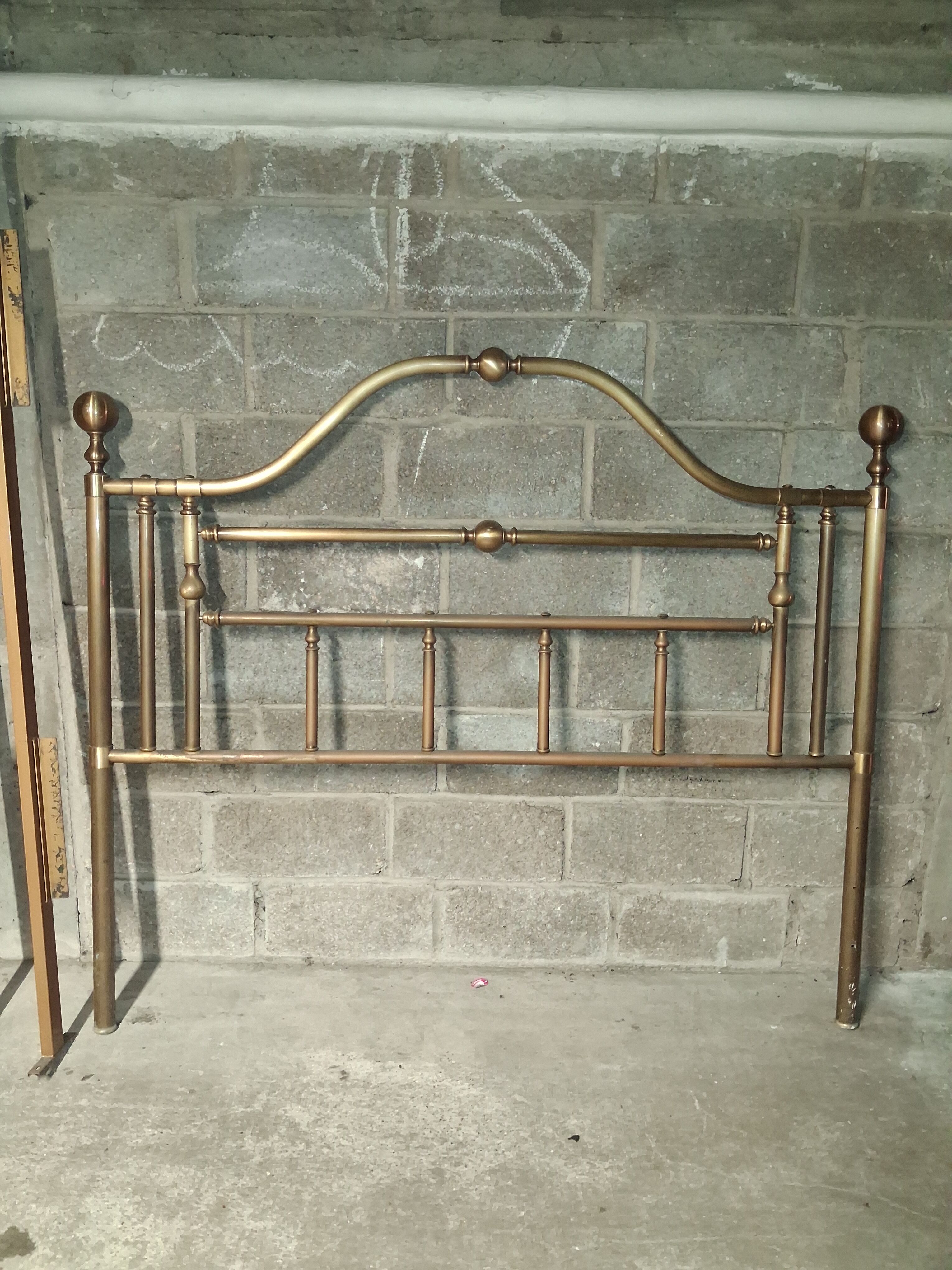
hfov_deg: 51.4
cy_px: 635
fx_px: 990
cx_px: 476
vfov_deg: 65.3
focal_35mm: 27
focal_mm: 4
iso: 25
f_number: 1.8
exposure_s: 1/25
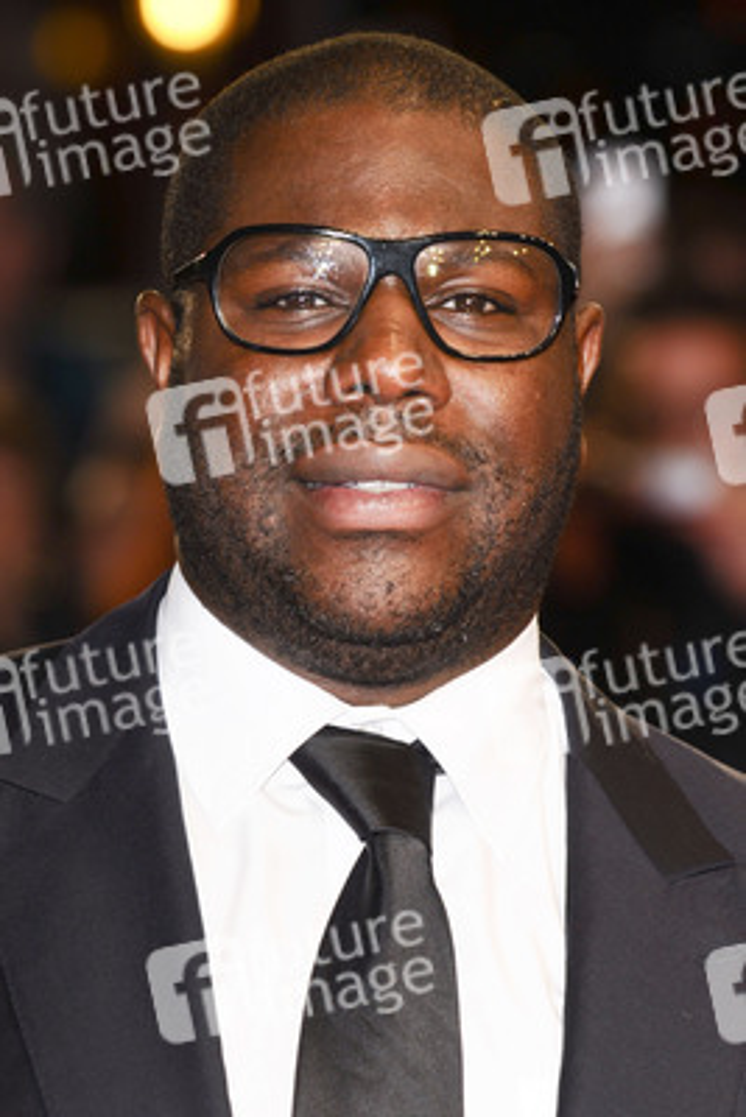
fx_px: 6754
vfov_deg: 9.5
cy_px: 558
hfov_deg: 6.3
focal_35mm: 218
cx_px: 373
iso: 320
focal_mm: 145
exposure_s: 1/200
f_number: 4.5
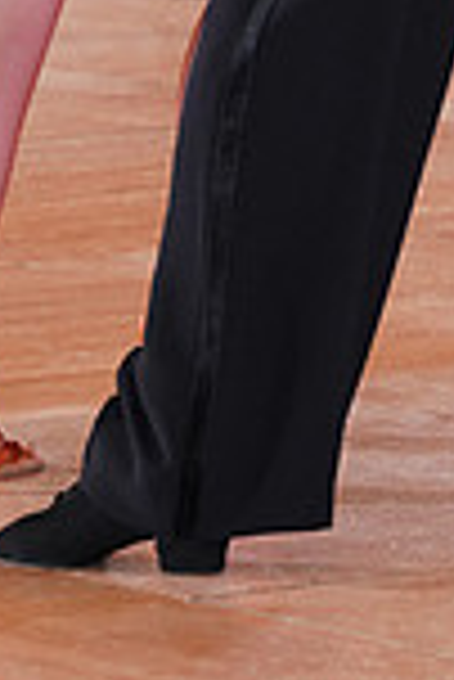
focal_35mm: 495
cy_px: -612
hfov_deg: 2.8
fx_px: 9342
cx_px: 299
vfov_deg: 4.1
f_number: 5
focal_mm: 129
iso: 1600
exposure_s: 1/160
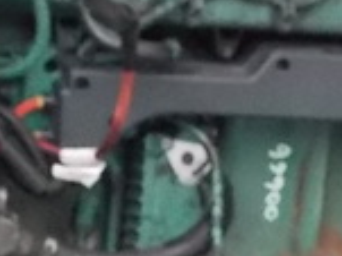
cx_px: 206
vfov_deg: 12.0
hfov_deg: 16.0
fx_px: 1214
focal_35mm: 123
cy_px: 204
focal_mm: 4.1
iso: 500
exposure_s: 1/125
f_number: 3.3
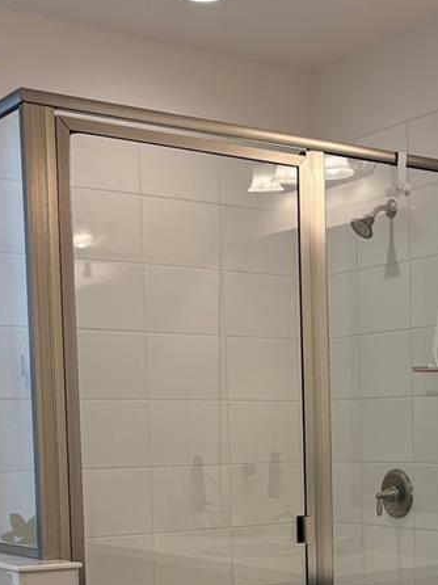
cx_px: 429
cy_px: 505
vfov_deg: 27.0
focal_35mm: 70
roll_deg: +0.9
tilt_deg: -3.1
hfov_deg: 20.4
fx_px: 1182
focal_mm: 5.96
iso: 125
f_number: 1.6
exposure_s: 1/230
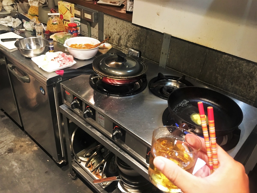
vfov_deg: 48.2
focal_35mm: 29
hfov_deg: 61.7
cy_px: 96
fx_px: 215
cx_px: 128
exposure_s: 1/10
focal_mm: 4.15
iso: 80
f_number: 2.2
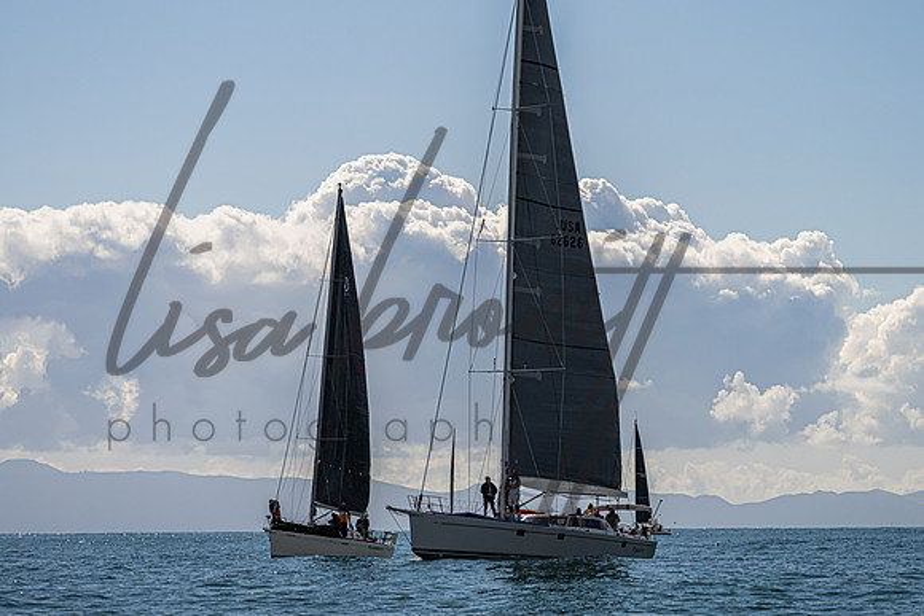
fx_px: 4686
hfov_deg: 11.3
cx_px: 514
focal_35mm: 183
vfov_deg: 7.5
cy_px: 238
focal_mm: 135
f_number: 5.6
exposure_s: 1/3200
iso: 400
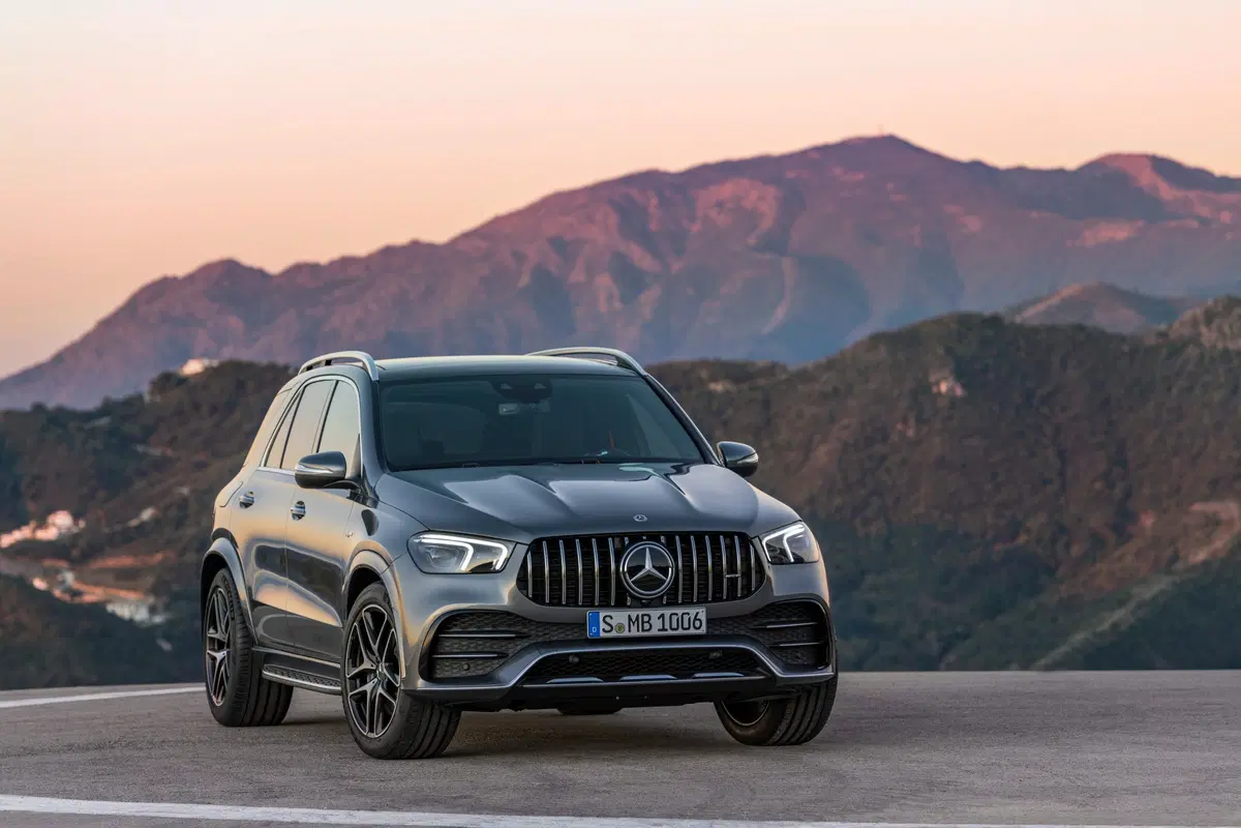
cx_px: 620
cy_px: 414
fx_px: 5170
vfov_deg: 9.1
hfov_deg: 13.7
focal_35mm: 150
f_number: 5.6
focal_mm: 150
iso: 100
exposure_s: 1/40
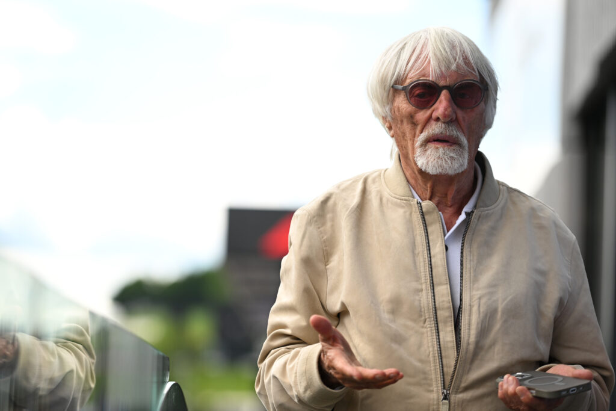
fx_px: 2310
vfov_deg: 10.2
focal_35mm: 135
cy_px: 206
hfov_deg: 15.2
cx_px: 308
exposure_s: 1/2000
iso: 400
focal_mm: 135
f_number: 2.8
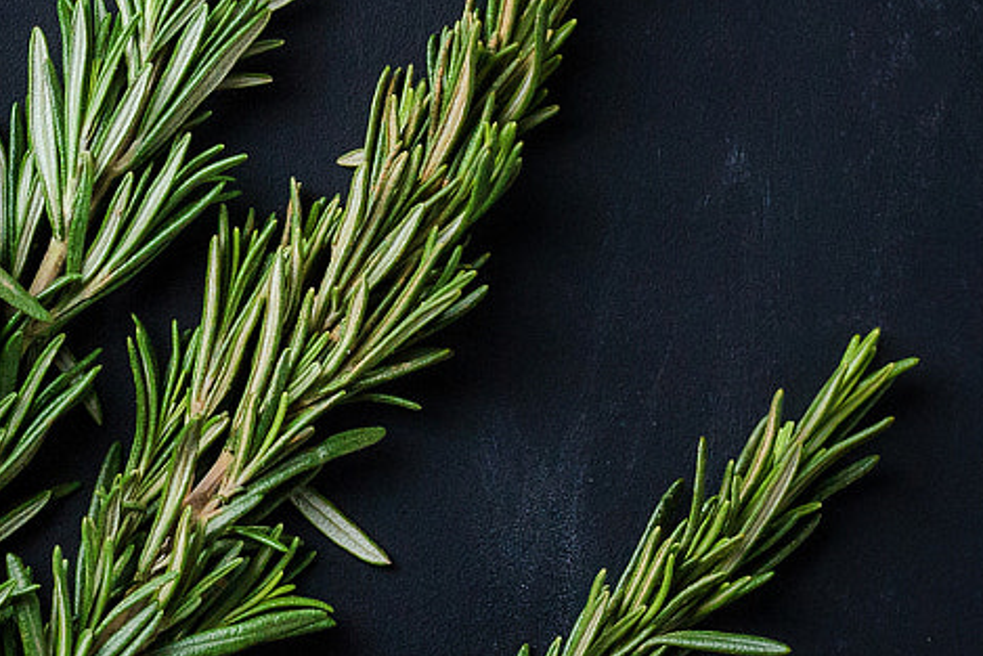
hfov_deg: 7.9
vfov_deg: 5.4
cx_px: -361
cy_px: 372
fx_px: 6992
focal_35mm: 256
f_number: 8
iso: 100
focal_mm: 50
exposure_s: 1/160
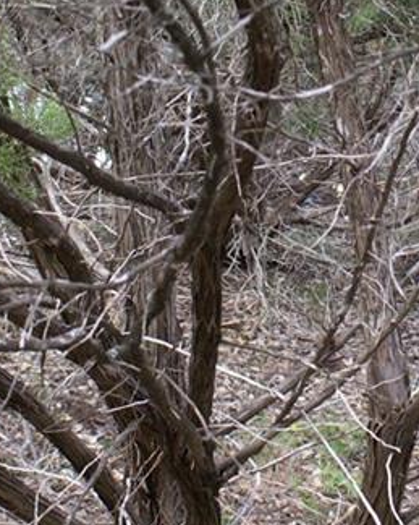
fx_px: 1520
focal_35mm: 98
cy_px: 104
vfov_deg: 19.4
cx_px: 345
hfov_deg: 15.6
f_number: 4
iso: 250
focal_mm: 22
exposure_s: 1/40
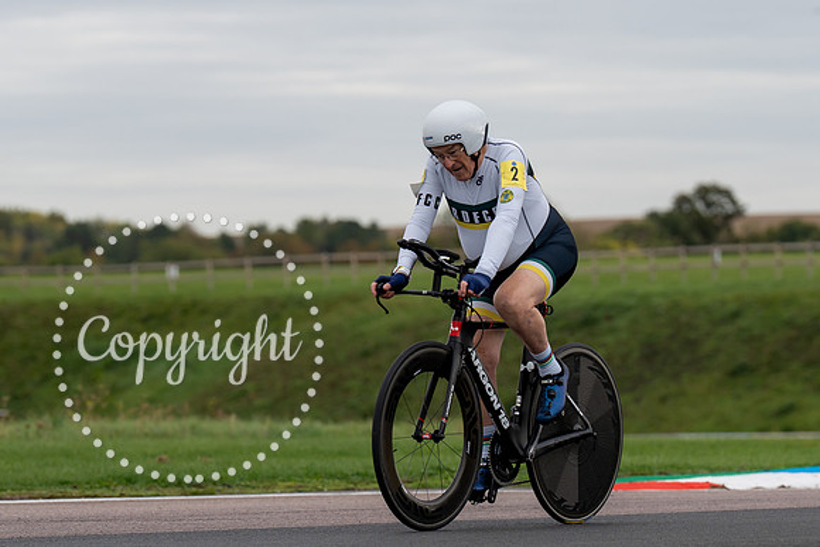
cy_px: 259
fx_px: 5841
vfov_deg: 5.4
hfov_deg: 8.0
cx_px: 525
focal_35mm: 256
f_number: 4.5
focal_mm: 159
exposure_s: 1/800
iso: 200
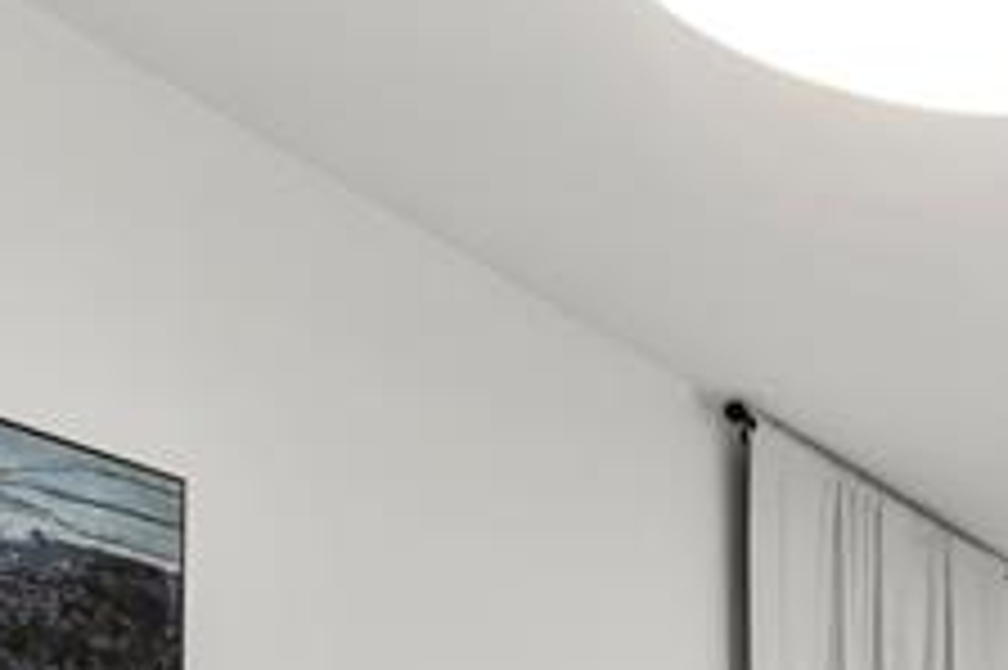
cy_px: 1079
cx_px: 1786
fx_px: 1791
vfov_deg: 18.2
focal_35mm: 64
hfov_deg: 21.4
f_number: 8
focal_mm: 14
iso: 400
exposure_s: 1/3
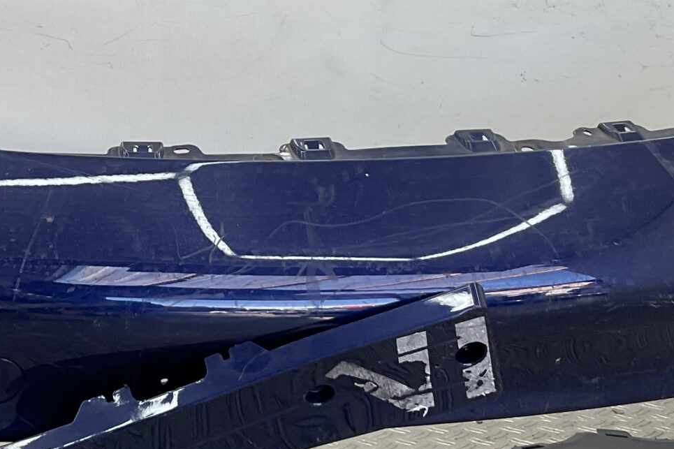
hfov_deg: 25.1
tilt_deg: -4.6
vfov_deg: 17.0
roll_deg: +0.3
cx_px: 175
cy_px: 112
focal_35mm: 80
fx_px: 1497
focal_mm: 3
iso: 16
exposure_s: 1/120
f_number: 1.8
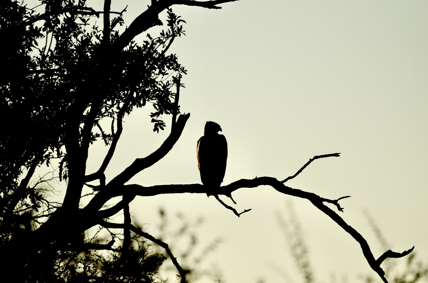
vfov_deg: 1.8
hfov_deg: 2.8
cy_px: 142
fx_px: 8899
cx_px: 214
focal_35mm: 750
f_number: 7.1
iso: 500
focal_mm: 500
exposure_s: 1/5000
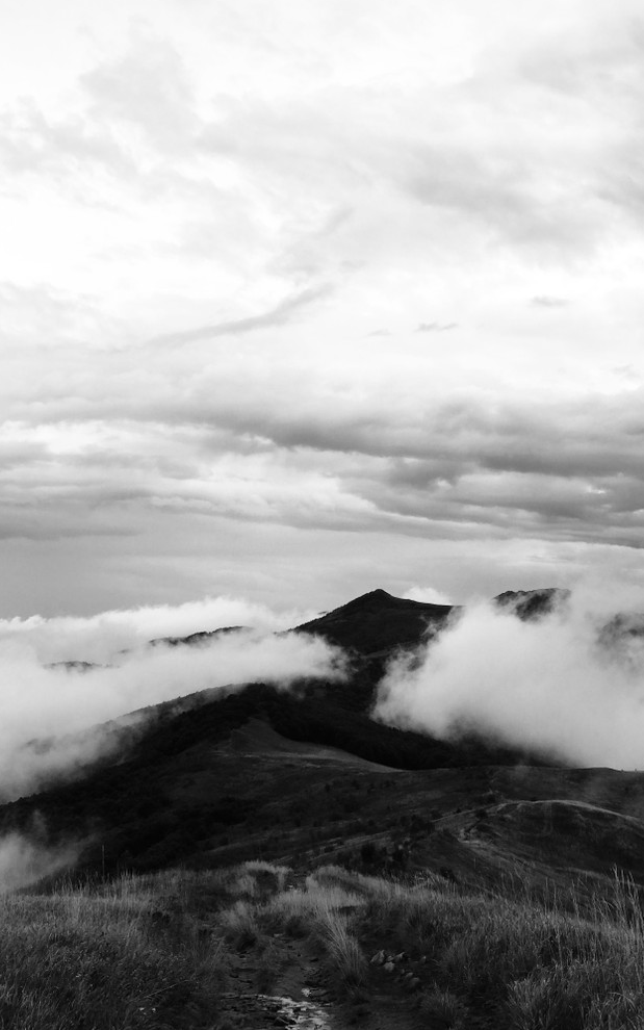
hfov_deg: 21.3
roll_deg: -0.4
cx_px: 375
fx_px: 1712
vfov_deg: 33.5
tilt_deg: +3.5
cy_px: 513
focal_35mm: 61
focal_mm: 6.6
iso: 20
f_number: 2.8
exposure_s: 1/1546
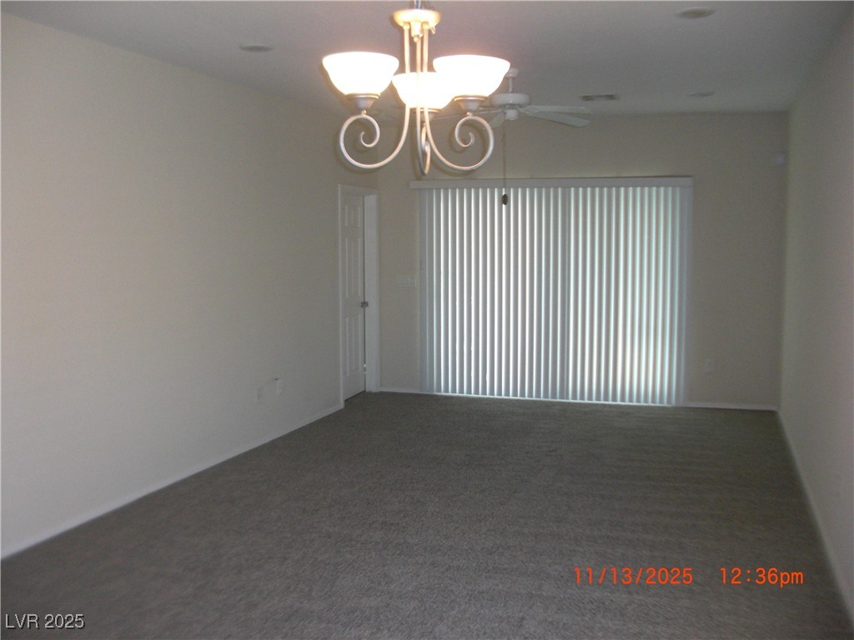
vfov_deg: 39.7
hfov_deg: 51.4
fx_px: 888
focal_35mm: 36
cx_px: 427
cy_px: 320
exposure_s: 1/60
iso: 200
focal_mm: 6.3
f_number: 2.8
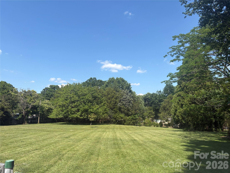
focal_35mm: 26
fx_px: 173
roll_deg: +0.9
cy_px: 86
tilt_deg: +7.6
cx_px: 115
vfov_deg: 53.1
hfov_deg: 67.3
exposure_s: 1/2538
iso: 50
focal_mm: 5.96
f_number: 1.6
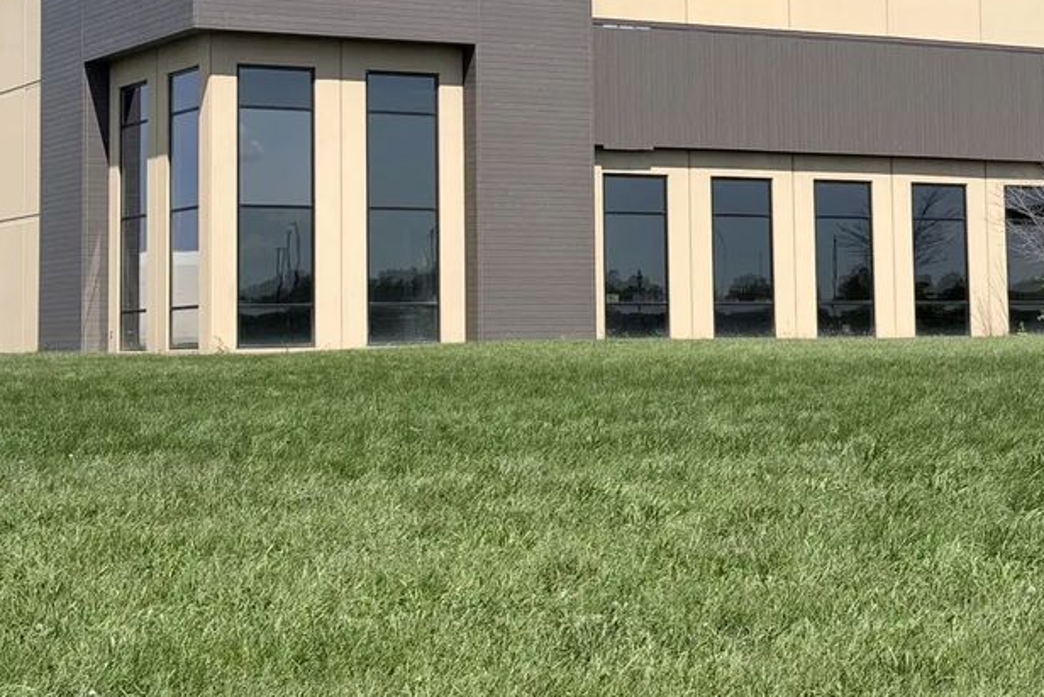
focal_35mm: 83
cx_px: 617
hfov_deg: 24.4
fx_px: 2407
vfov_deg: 16.3
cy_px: 112
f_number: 1.78
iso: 64
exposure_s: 1/4878
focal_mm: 6.76
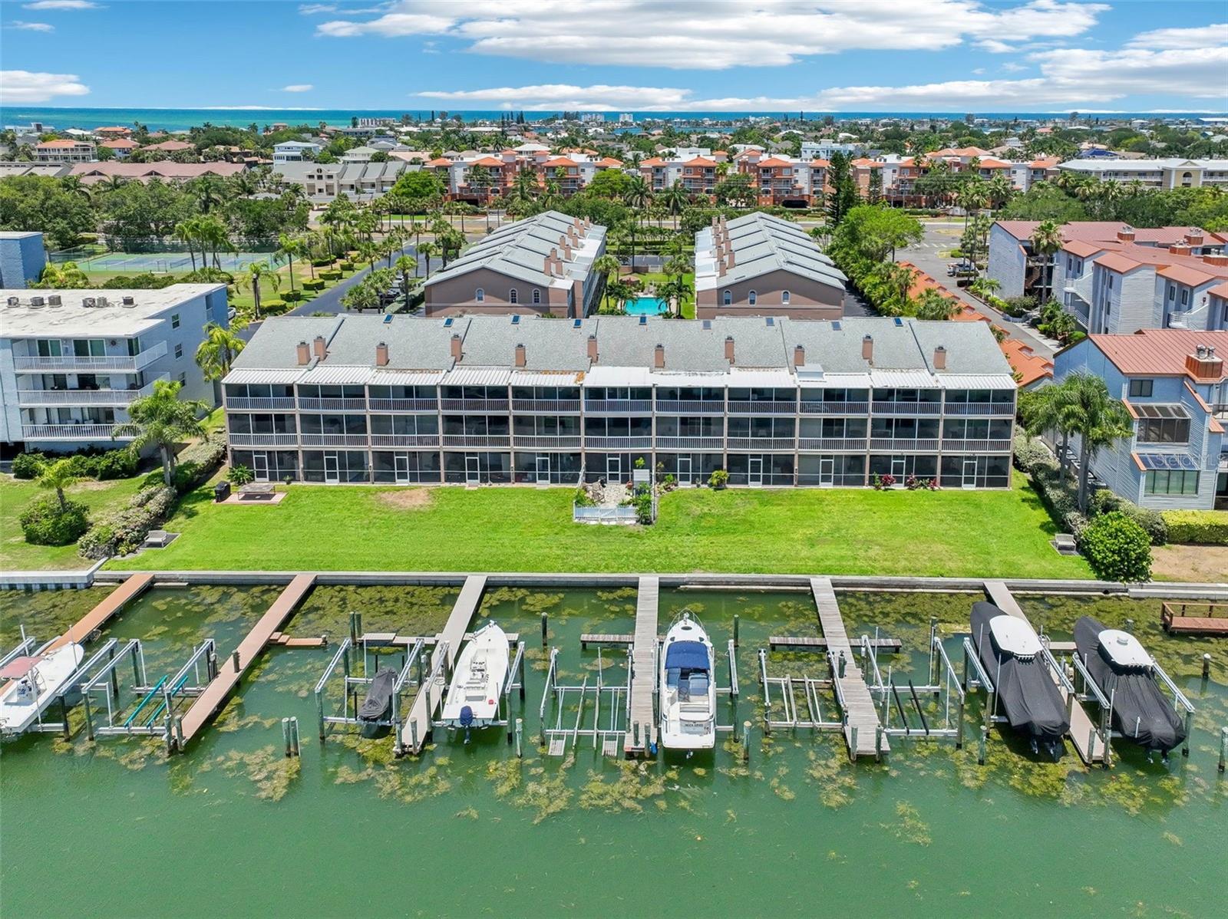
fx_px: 851
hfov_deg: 71.6
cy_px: 460
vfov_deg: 56.8
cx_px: 614
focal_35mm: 24
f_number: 2.8
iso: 400
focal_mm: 12.3
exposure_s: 1/8000
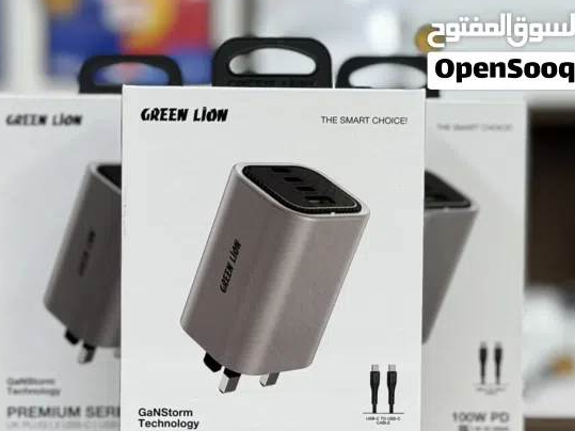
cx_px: 267
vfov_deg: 25.6
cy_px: 243
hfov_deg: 33.8
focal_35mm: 57
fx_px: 947
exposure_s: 1/100
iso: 80
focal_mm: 6.76
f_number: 1.78
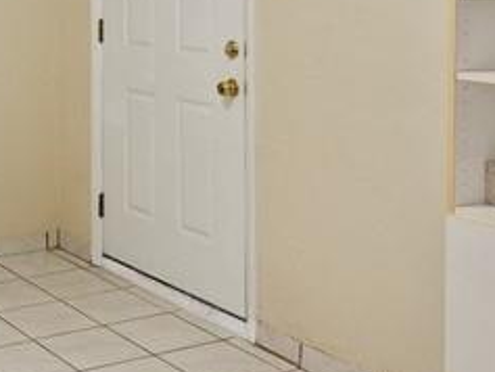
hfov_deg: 29.3
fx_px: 887
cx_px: 7
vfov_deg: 22.7
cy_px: -6
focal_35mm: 62
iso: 200
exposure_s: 1/5
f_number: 8
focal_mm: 17
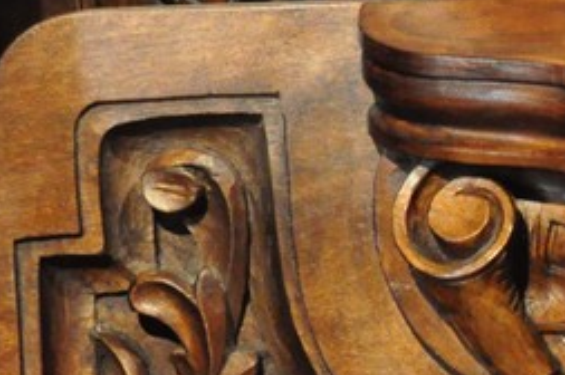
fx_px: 6662
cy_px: 147
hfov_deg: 4.8
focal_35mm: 425
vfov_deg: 3.2
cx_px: 1137
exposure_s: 1/4
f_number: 5.3
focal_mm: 70
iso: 3200
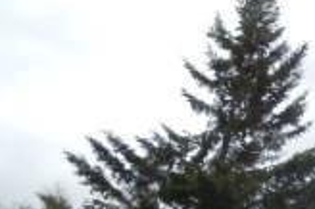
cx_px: 613
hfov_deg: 10.6
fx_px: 1565
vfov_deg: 7.6
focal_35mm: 179
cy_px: 224
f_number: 7.1
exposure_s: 1/125
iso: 80
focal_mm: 6
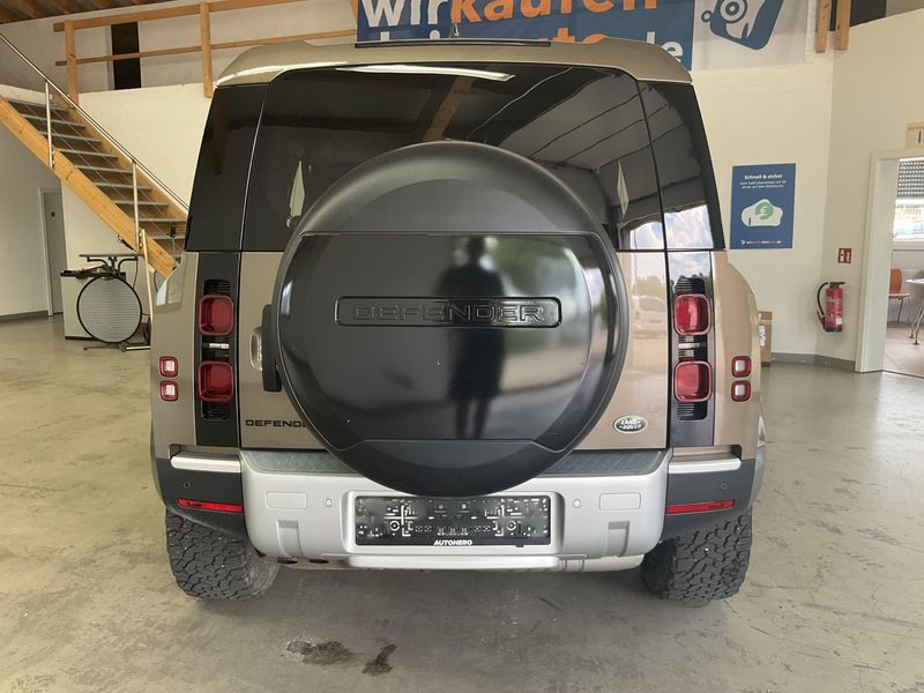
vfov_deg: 48.2
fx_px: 774
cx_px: 462
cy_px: 346
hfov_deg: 61.7
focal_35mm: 29
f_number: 1.8
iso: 64
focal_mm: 3
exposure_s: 1/97
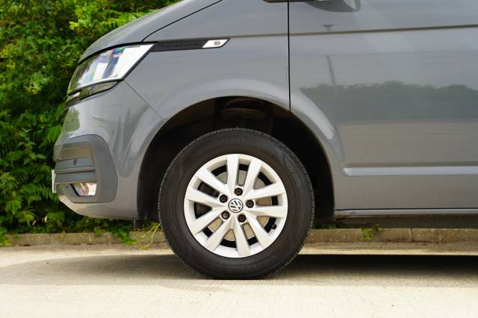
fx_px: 929
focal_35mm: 70
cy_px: 159
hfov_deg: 28.9
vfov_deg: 19.4
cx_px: 239
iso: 100
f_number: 5
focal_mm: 70
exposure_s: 1/100
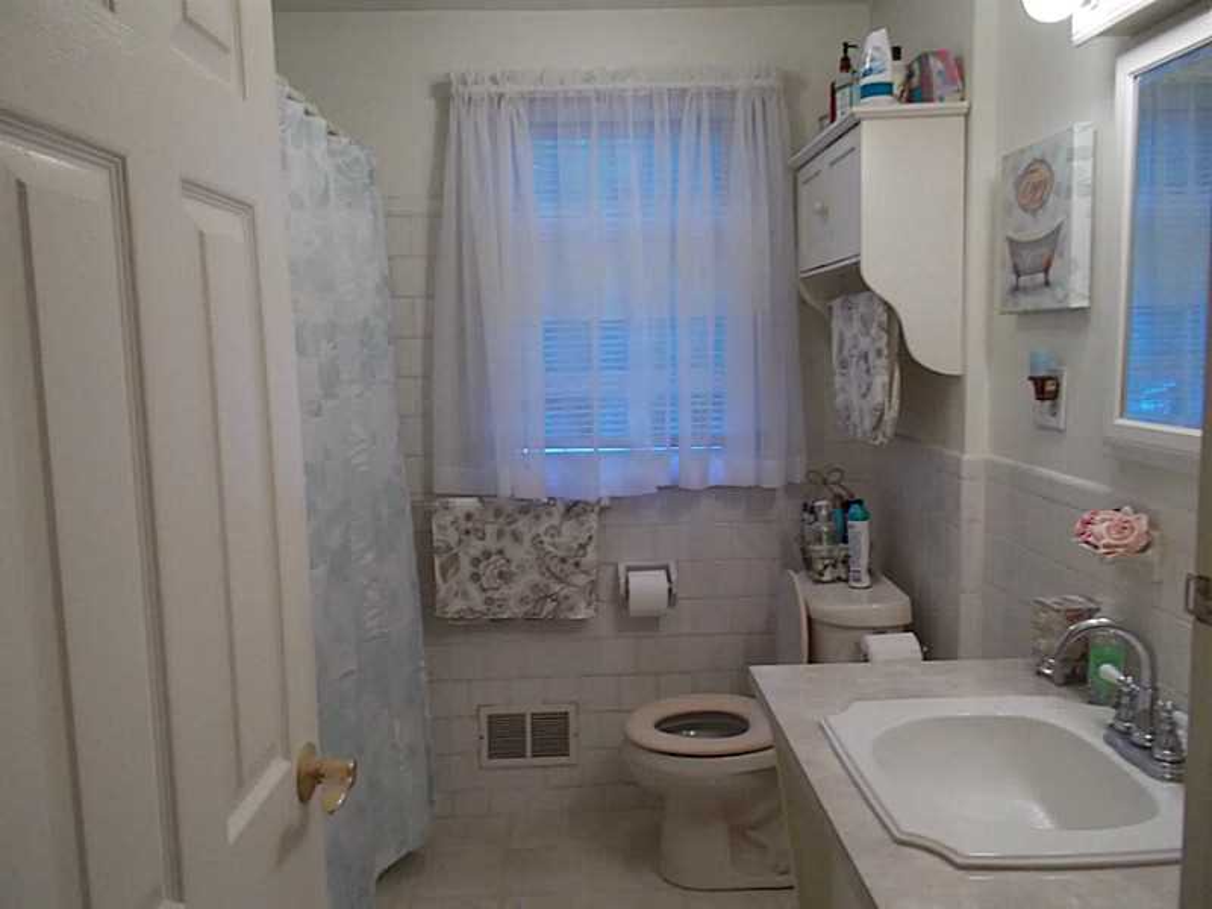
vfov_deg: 48.2
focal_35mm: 29
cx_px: 606
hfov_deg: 61.7
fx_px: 1015
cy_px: 454
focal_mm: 4.1
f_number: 3.3
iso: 320
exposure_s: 1/30
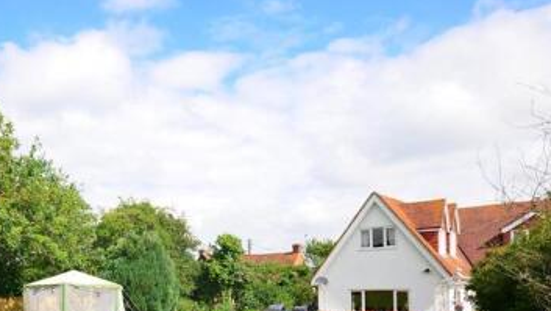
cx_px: 67
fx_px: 489
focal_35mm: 33
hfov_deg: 52.5
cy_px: 248
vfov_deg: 34.2
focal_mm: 11.5
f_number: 10
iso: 200
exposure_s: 1/160
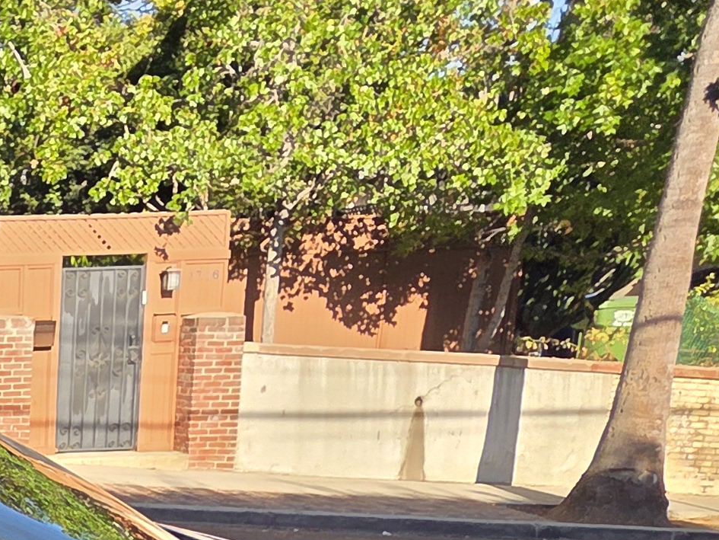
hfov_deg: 27.3
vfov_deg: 23.8
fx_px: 1143
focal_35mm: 55
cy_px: 673
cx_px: -286
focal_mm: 2.2
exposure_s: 1/701
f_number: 2.2
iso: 50
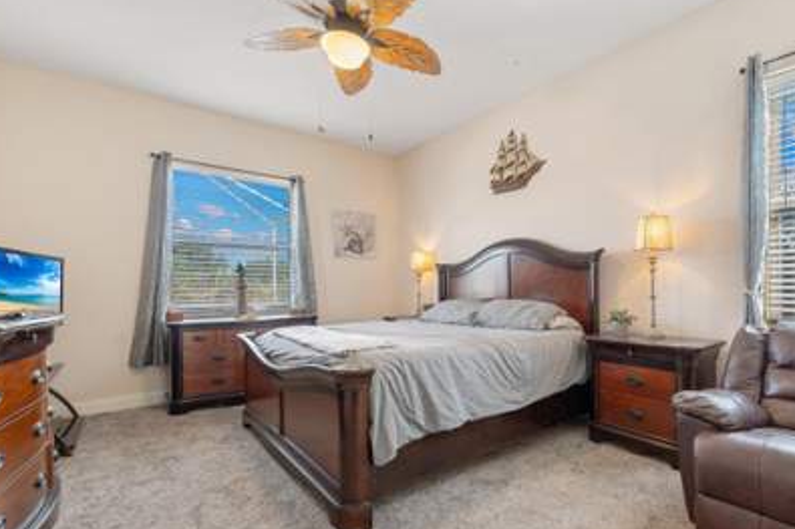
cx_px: 457
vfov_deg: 70.2
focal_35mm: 17
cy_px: 295
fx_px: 375
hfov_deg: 92.6
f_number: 9
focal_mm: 14
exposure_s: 1
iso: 250
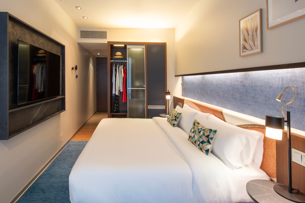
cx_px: 154
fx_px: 153
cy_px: 103
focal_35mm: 18
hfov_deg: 90.0
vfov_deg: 67.4
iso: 320
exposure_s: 1.6
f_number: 16
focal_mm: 17
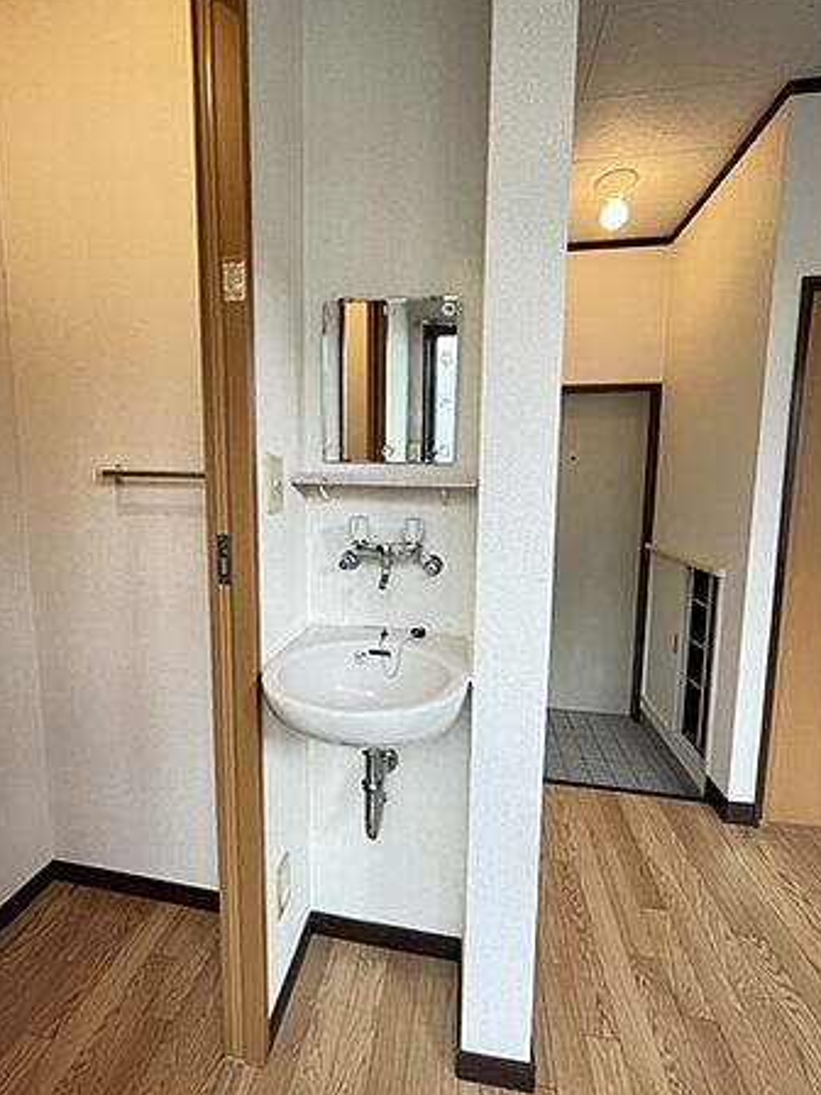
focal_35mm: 15
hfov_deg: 81.7
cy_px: 533
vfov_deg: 98.1
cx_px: 393
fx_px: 474
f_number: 2.4
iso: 125
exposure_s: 1/100
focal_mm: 1.55
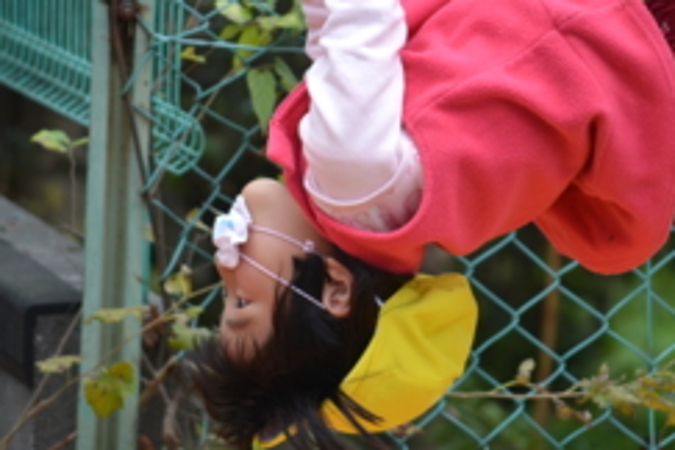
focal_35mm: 493
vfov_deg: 2.8
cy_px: 146
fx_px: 9243
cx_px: 397
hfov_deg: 4.2
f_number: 5.6
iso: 400
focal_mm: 200
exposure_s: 1/160
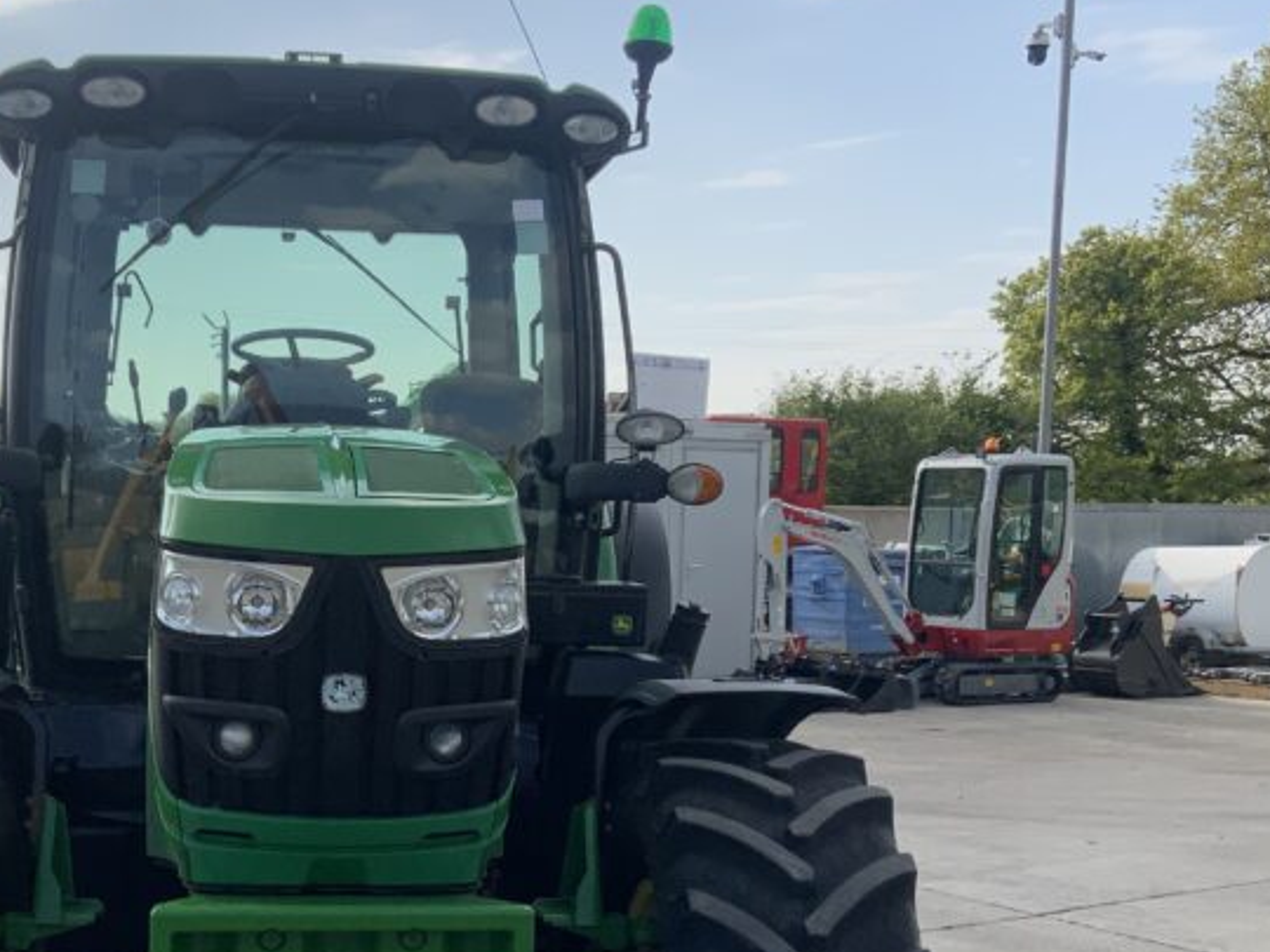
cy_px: 686
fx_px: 2018
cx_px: 430
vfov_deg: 26.3
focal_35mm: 55
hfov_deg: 34.6
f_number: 1.8
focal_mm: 3
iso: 16
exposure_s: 1/1675
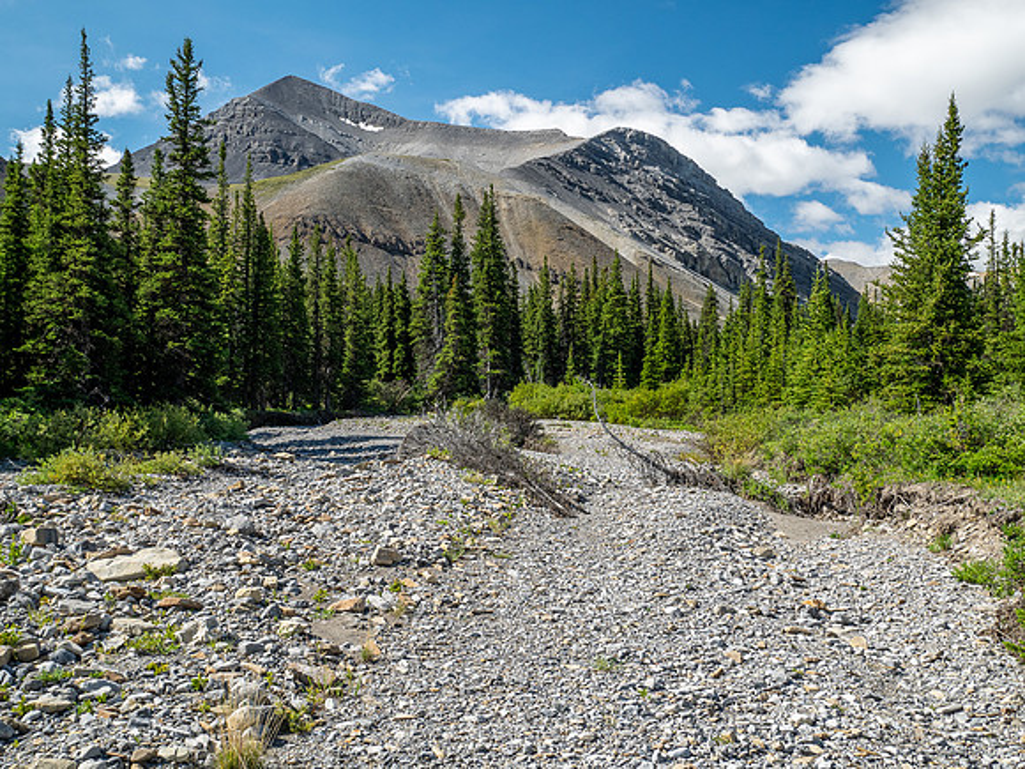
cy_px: 384
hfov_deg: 56.8
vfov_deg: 44.2
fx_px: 948
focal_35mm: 32
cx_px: 512
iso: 200
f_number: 8
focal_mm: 16
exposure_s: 1/125
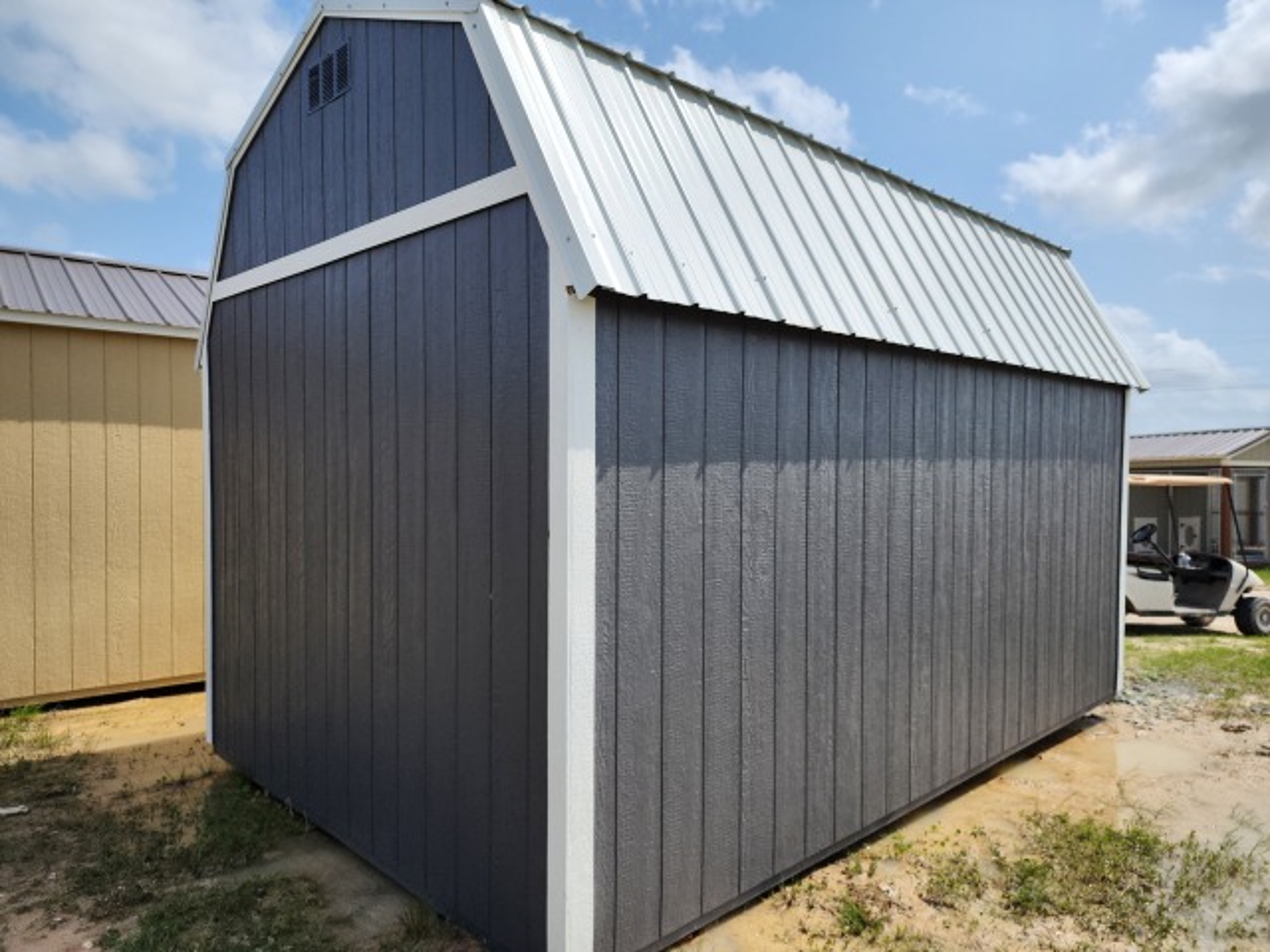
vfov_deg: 58.9
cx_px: 635
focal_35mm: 23
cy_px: 476
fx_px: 844
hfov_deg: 73.9
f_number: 1.8
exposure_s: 1/1700
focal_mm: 6.4
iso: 12
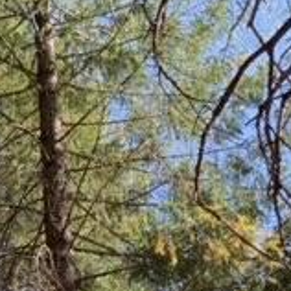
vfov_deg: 15.4
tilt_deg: +37.5
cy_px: 436
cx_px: 20
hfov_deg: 16.5
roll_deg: +3.4
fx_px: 989
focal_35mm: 104
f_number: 1.8
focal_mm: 3
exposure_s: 1/201
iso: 16
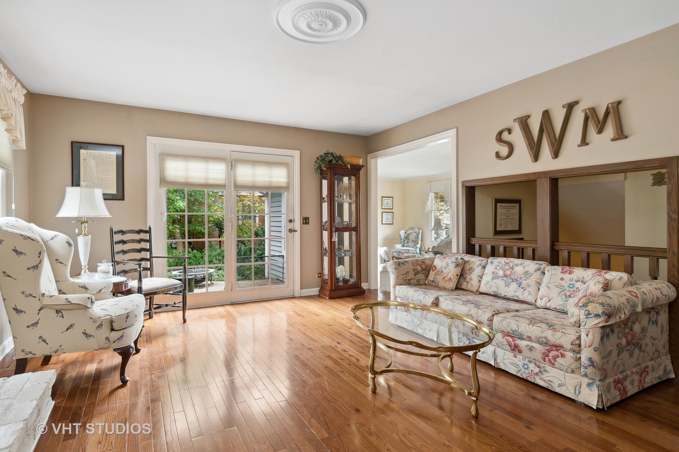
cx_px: 340
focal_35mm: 18
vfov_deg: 67.4
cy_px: 226
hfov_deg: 90.0
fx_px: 339
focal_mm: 12
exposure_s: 1/1.25
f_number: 8
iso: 320
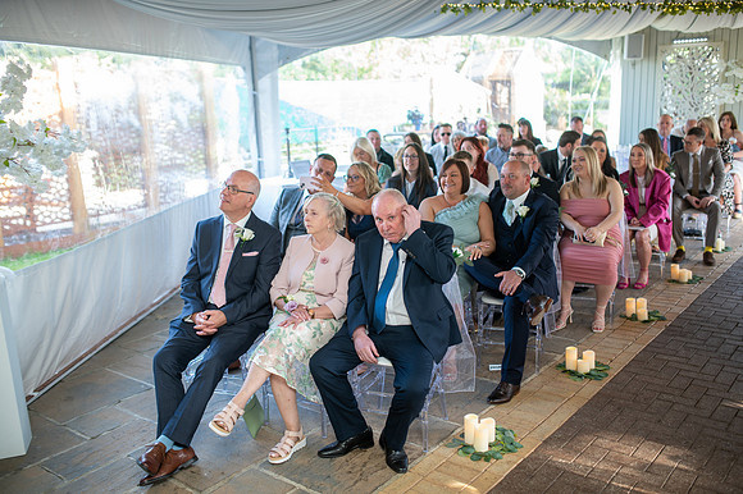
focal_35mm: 35
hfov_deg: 54.5
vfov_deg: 37.8
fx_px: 722
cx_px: 372
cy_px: 247
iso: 125
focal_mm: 35
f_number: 2
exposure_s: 1/80
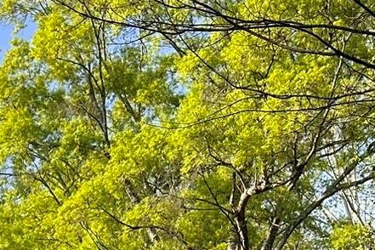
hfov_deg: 16.1
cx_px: -190
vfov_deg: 11.0
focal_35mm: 116
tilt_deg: +8.9
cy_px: 459
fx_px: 1208
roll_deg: +0.8
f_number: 1.78
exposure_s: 1/1812
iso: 80
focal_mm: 6.86
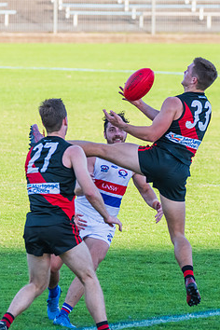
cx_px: 158
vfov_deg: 3.4
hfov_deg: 2.3
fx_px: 5573
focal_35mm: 608
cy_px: 199
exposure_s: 1/1600
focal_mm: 280
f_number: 5.6
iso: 1000
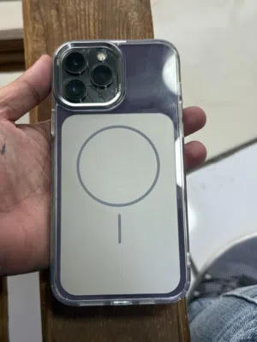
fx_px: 475
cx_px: 128
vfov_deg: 39.7
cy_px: 171
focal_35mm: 48
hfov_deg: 30.3
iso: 64
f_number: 1.78
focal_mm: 6.76
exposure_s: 1/242
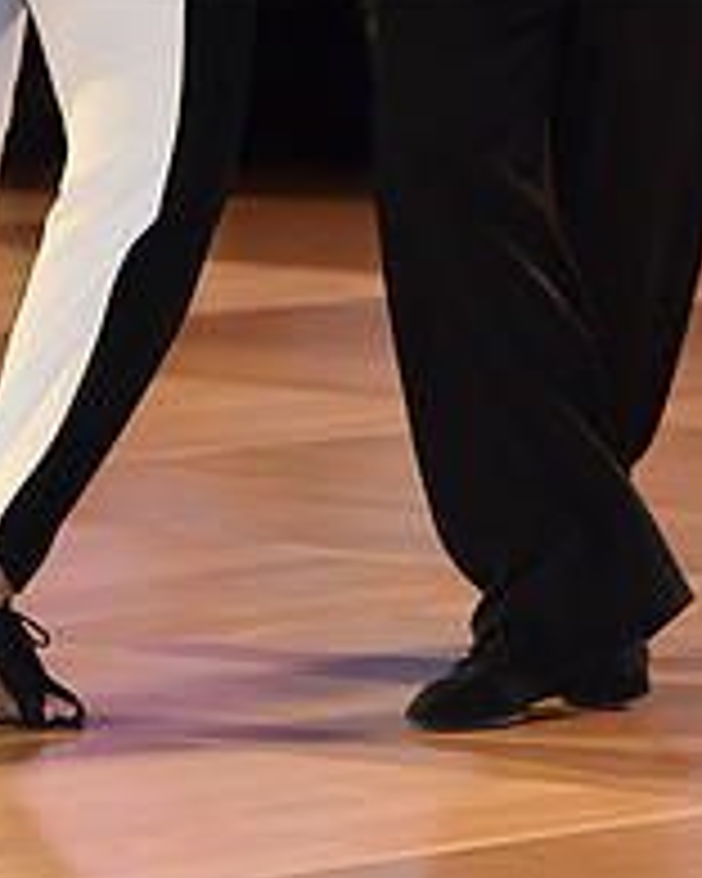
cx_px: 335
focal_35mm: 432
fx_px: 11219
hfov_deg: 3.6
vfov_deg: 4.5
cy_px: -162
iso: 2000
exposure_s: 1/250
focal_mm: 155
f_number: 5
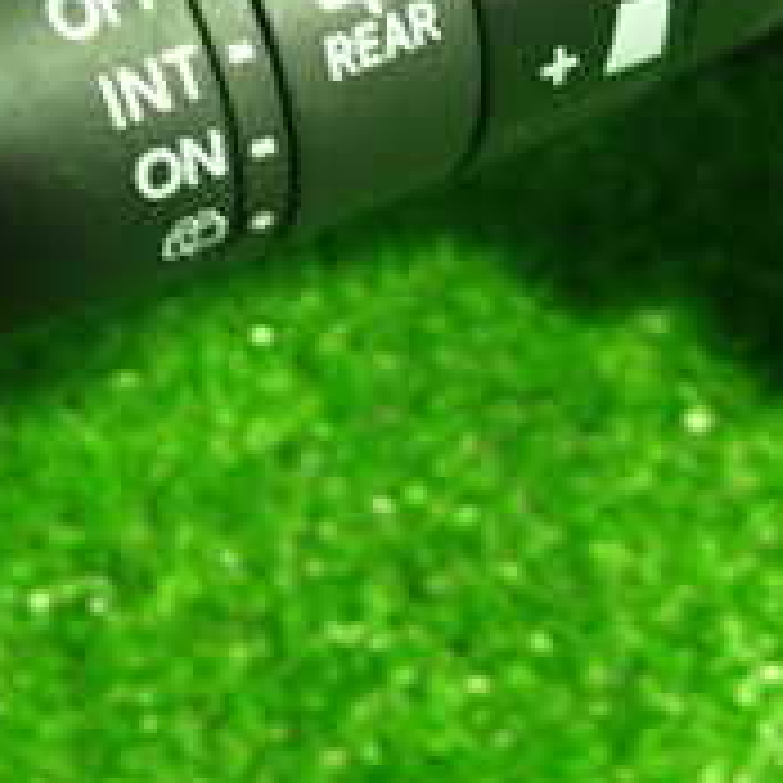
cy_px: 50
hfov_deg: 22.8
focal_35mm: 76
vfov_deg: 22.1
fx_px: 1945
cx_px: 428
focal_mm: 4.5
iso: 400
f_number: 2
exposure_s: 1/30
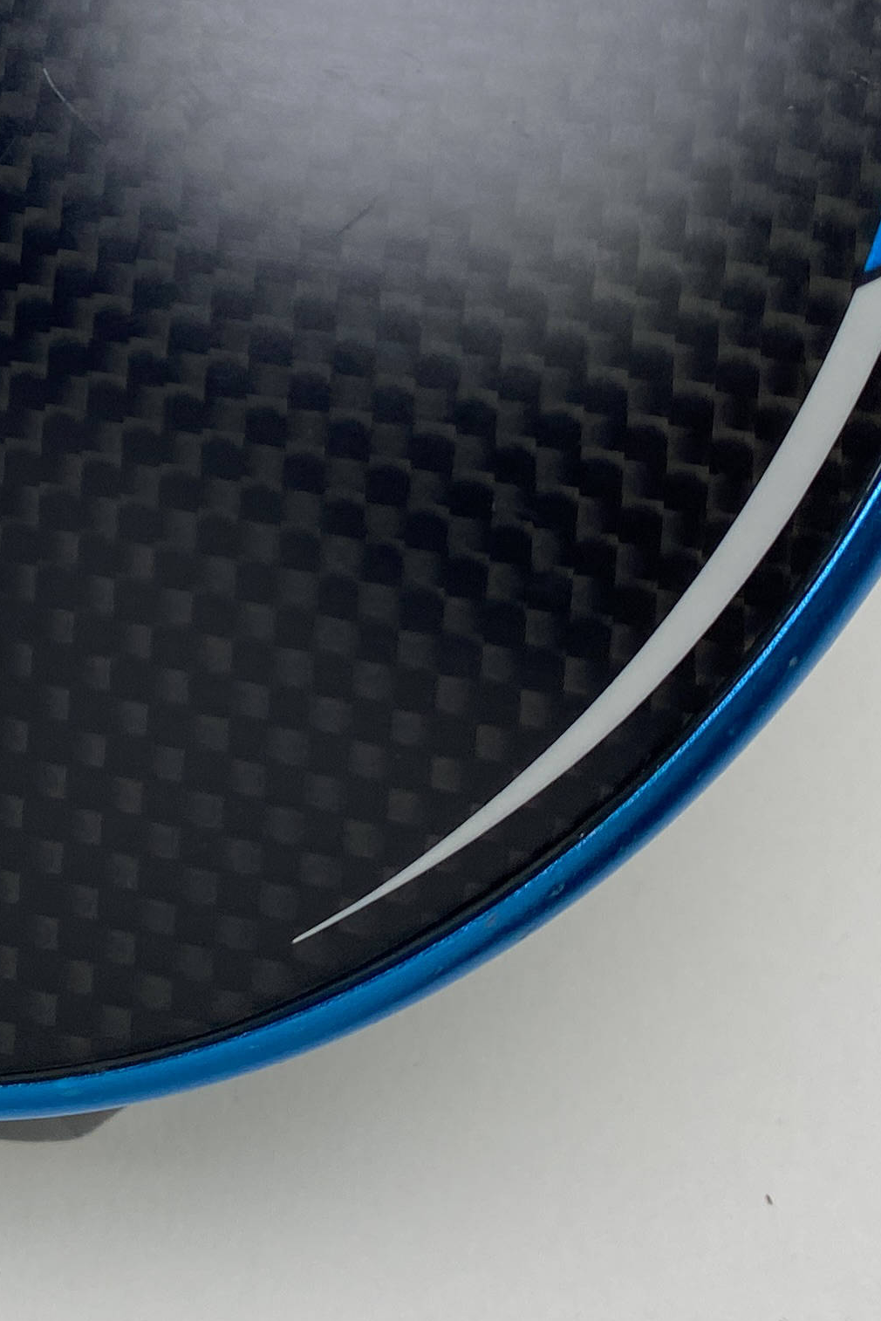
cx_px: -243
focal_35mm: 72
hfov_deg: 17.8
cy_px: 152
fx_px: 2642
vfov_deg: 27.2
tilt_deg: -64.3
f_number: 1.8
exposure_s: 1/297
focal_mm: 4.25
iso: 32
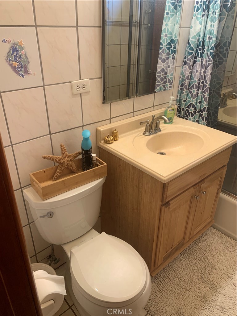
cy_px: 158
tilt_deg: -27.6
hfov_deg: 53.1
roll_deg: +0.1
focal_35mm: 26
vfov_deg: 67.3
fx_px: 237
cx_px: 118
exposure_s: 1/60
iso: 125
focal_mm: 4.25
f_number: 1.8
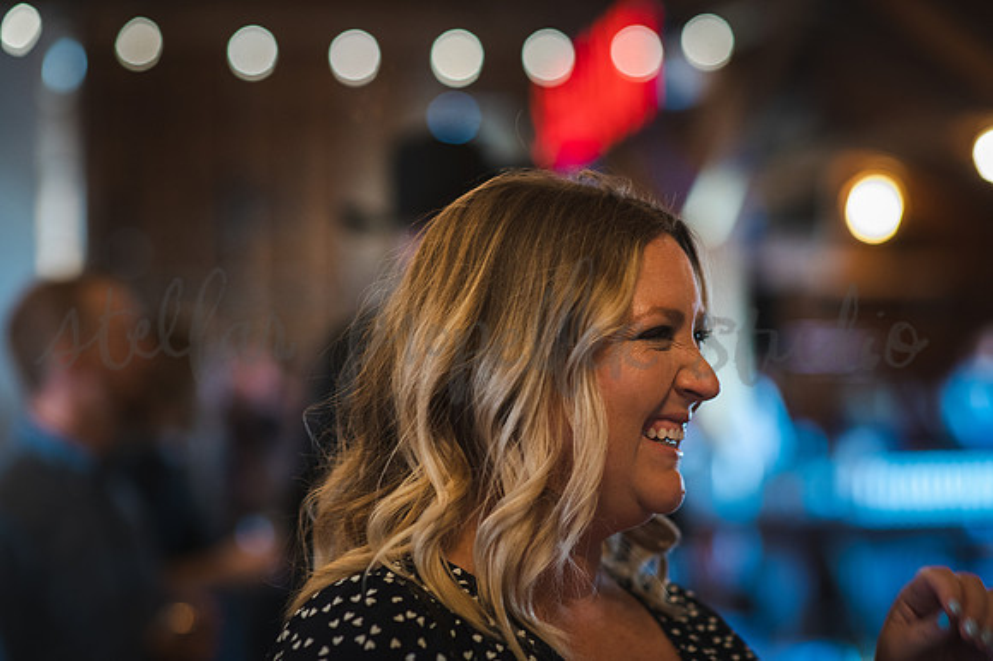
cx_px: 496
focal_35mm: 85
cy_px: 330
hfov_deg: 23.9
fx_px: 2343
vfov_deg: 16.1
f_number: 2
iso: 1600
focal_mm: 85
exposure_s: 1/200
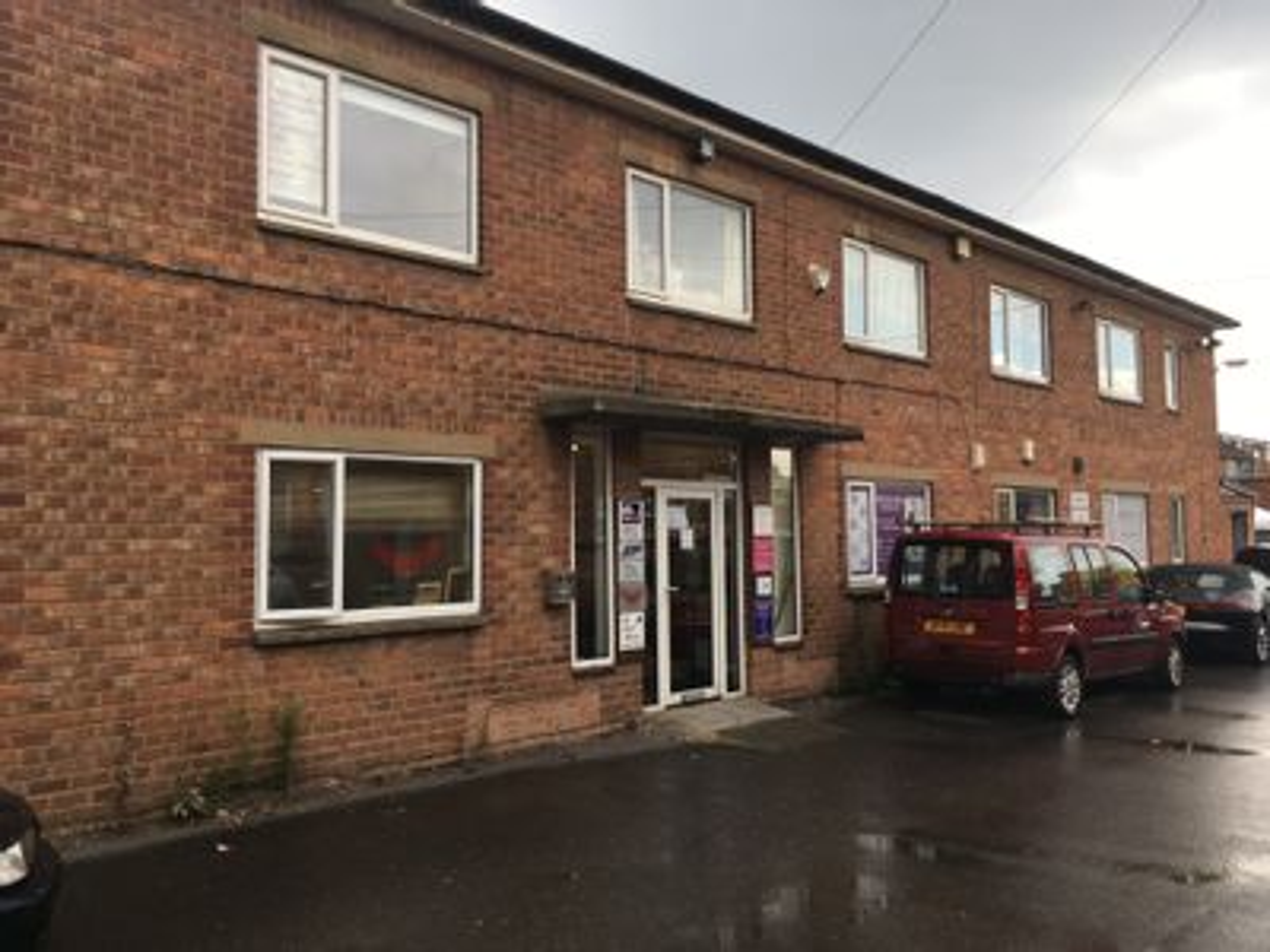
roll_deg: -0.1
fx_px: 1064
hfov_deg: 61.7
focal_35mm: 29
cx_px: 635
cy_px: 476
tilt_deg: +6.1
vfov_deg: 48.2
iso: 25
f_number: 2.2
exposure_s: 1/163
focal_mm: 4.15
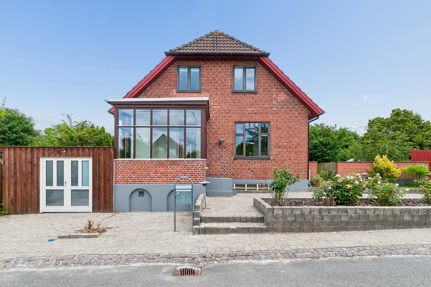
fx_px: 215
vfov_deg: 67.4
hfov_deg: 90.0
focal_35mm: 18
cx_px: 216
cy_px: 144
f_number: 10
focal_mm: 12
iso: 200
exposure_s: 1/250
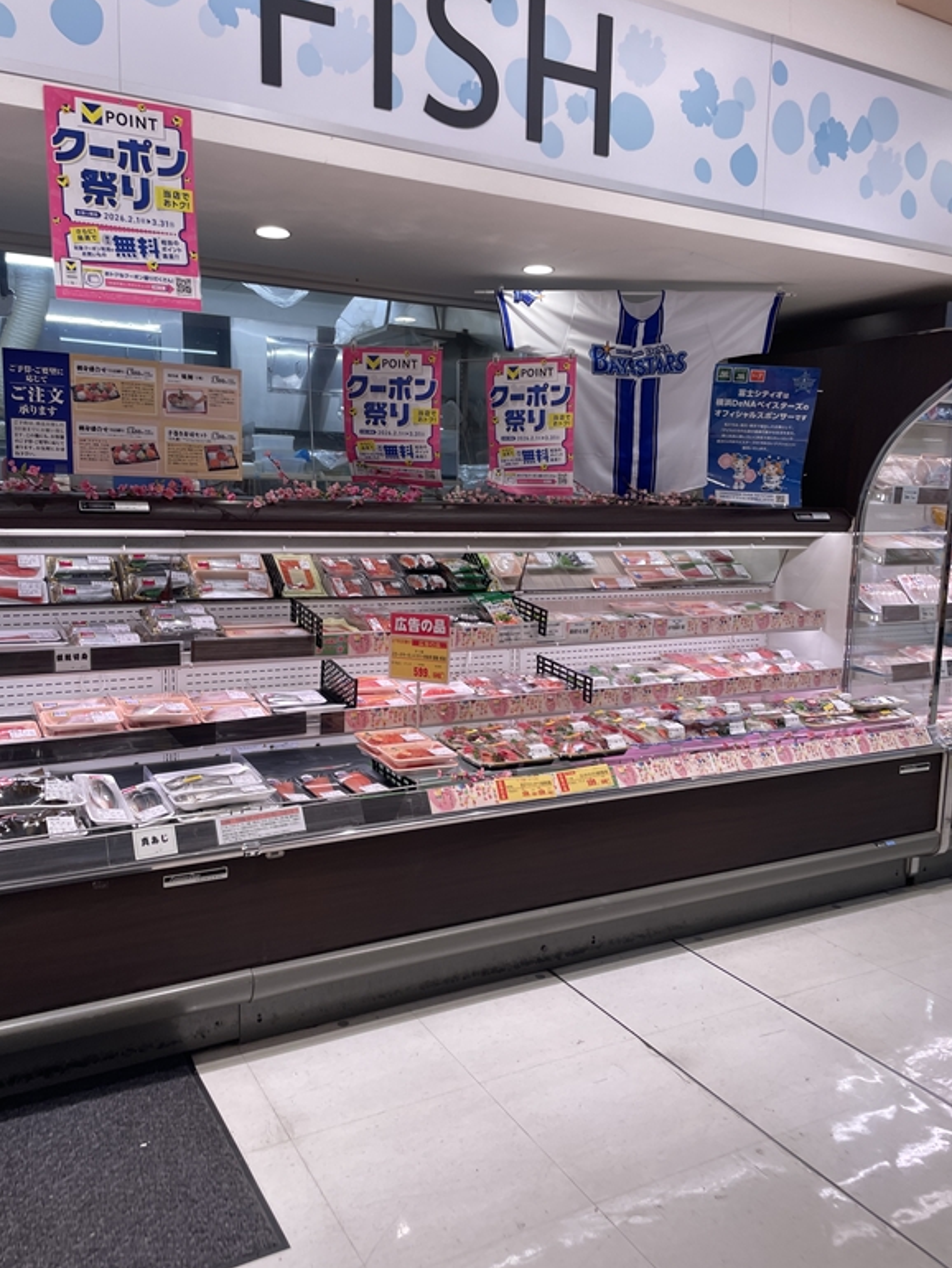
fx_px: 990
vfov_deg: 65.3
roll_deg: -3.0
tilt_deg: -6.0
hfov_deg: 51.4
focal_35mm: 27
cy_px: 650
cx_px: 461
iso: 64
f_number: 1.6
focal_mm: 4.2
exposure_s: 1/100
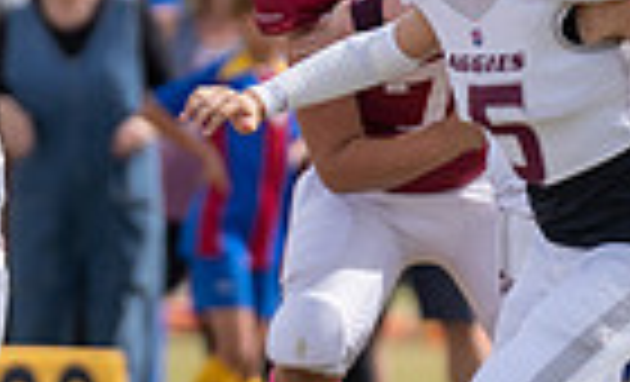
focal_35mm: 1240
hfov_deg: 1.7
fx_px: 21121
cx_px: -566
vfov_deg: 1.0
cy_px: 57
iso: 100
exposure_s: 1/1600
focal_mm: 200
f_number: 3.2
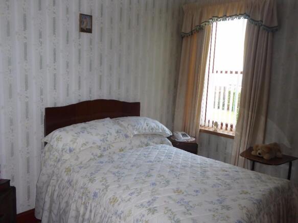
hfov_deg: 61.7
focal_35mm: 29
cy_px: 112
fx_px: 250
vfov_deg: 48.2
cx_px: 149
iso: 250
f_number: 3.5
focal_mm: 5
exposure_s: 1/60
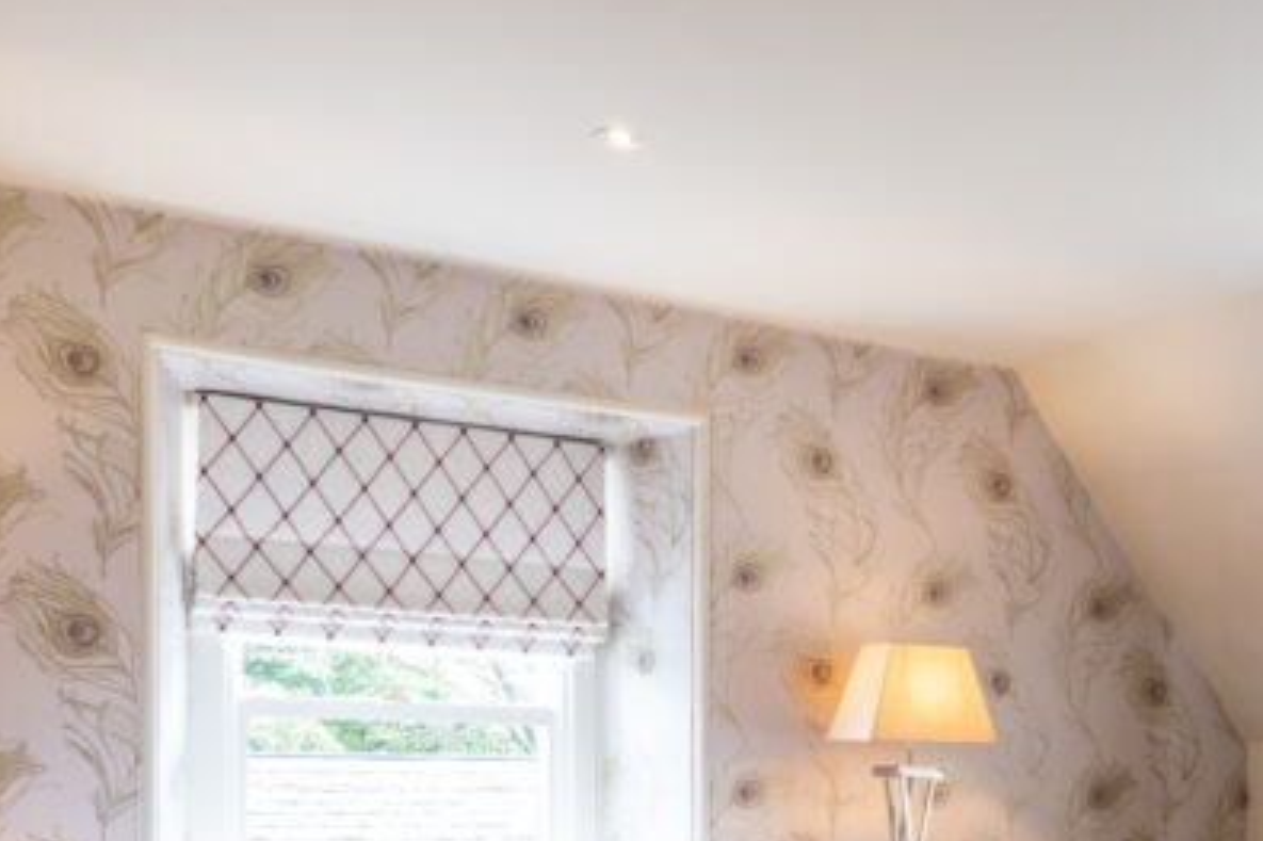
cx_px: 1141
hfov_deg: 37.0
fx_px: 1753
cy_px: 839
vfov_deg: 25.6
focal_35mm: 50
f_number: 8
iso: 400
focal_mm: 19
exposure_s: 1/10
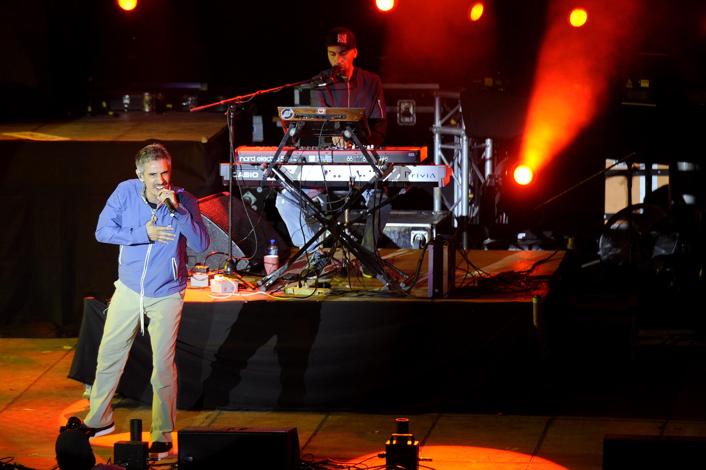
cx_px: 353
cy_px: 235
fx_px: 3922
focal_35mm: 200
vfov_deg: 6.9
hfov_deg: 10.3
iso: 1250
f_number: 4.5
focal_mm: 200
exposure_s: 1/100
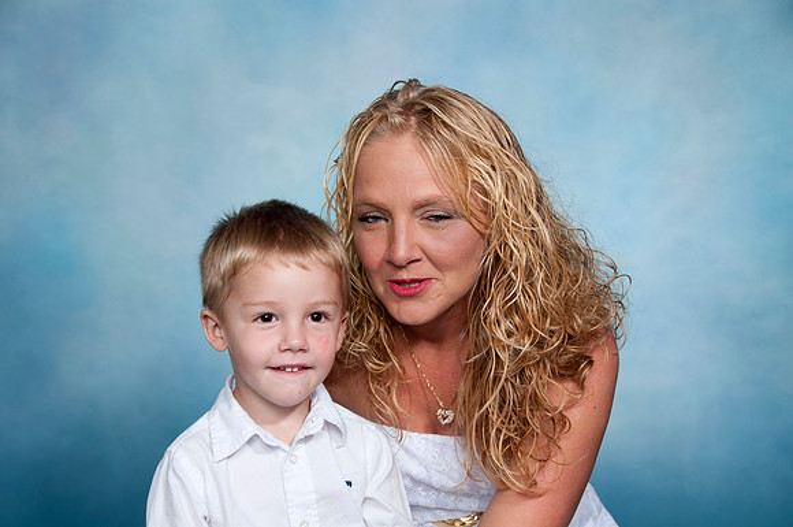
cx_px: 396
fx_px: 1650
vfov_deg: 18.1
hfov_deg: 27.0
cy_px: 264
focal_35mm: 75
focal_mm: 50
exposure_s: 1/60
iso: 100
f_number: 7.1
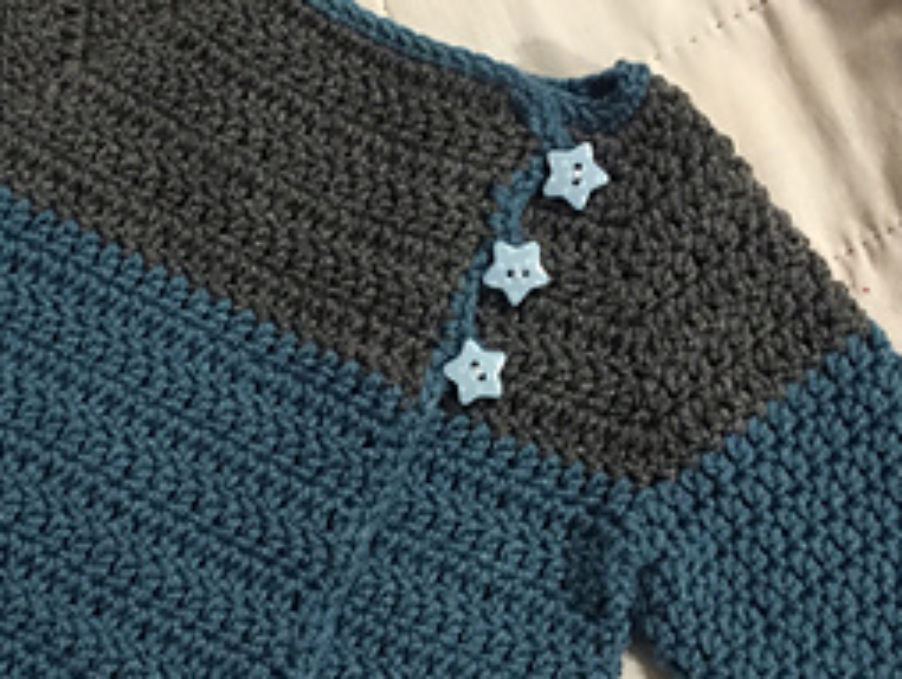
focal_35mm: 57
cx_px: 316
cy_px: 411
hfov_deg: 33.5
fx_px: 1487
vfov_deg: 25.6
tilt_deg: -86.6
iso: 320
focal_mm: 4.15
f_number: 2.2
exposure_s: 1/17
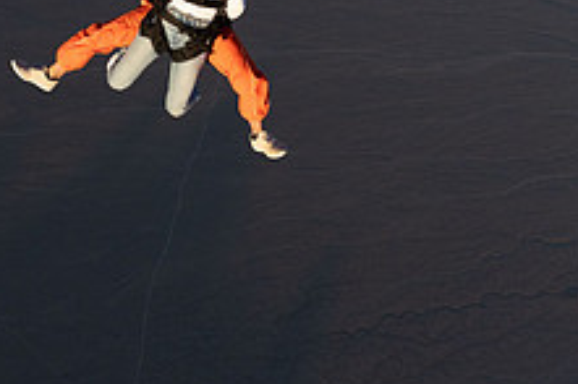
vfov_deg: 20.5
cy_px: -38
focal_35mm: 63
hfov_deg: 31.9
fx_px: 1011
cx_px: 241
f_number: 8
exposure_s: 1/2000
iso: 1250
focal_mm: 24
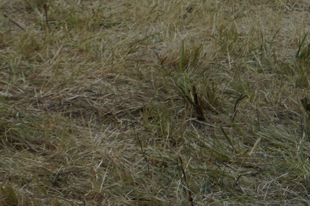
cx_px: -637
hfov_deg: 10.0
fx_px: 1292
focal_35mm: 150
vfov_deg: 8.2
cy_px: -340
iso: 100
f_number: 5
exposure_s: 1/100
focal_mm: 24
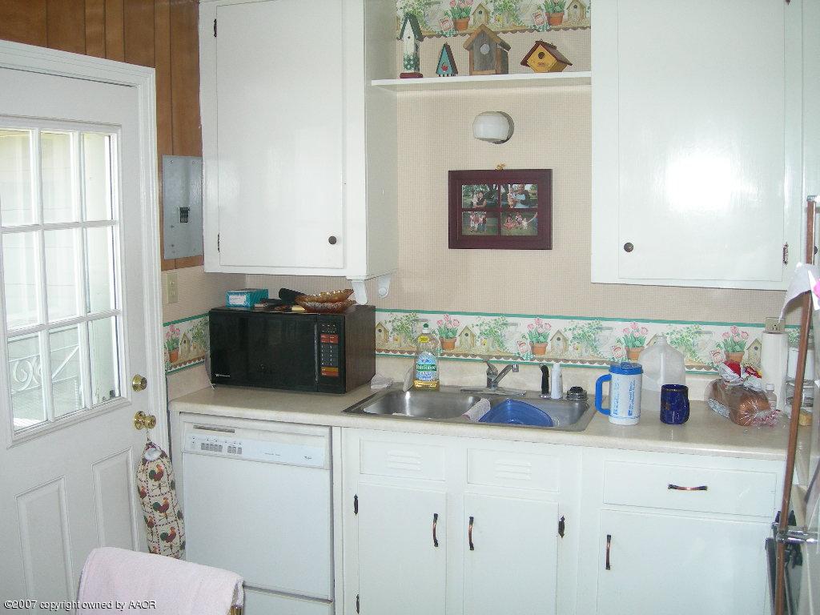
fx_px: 900
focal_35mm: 38
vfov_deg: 37.7
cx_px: 410
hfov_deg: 49.0
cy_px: 308
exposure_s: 1/60.1
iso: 153
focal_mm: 7.8
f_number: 2.8
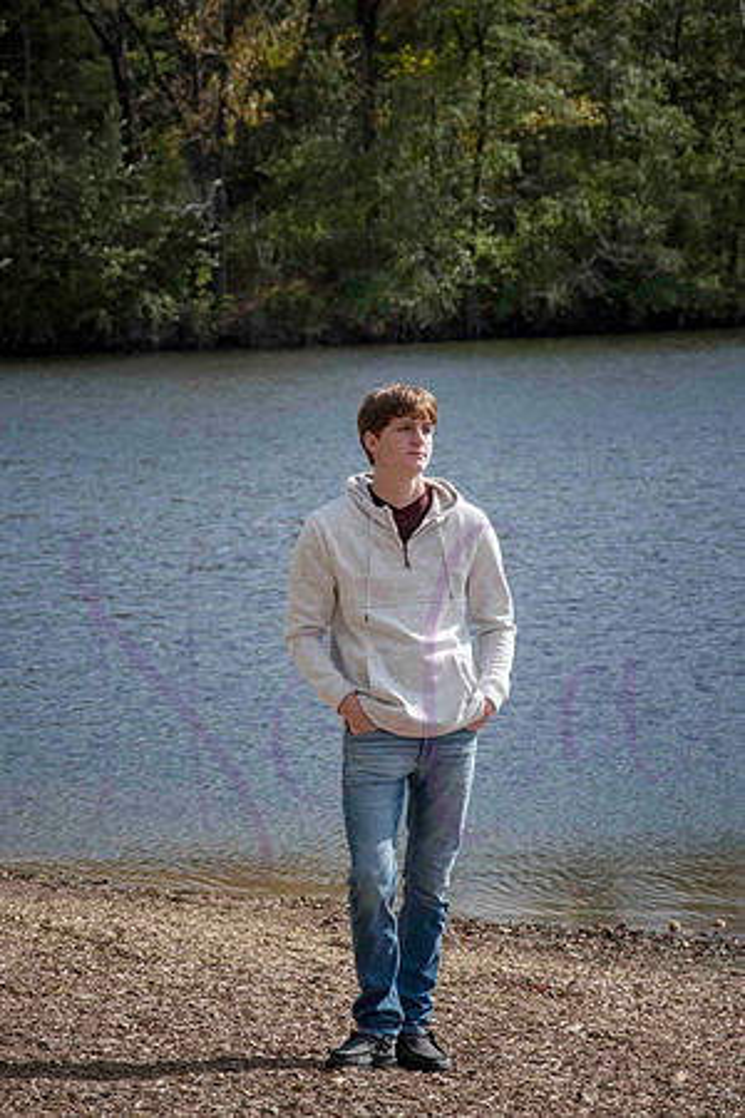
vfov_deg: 14.2
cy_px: 559
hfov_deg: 9.5
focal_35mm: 145
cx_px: 372
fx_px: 4501
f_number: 11
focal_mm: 145
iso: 800
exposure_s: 1/640
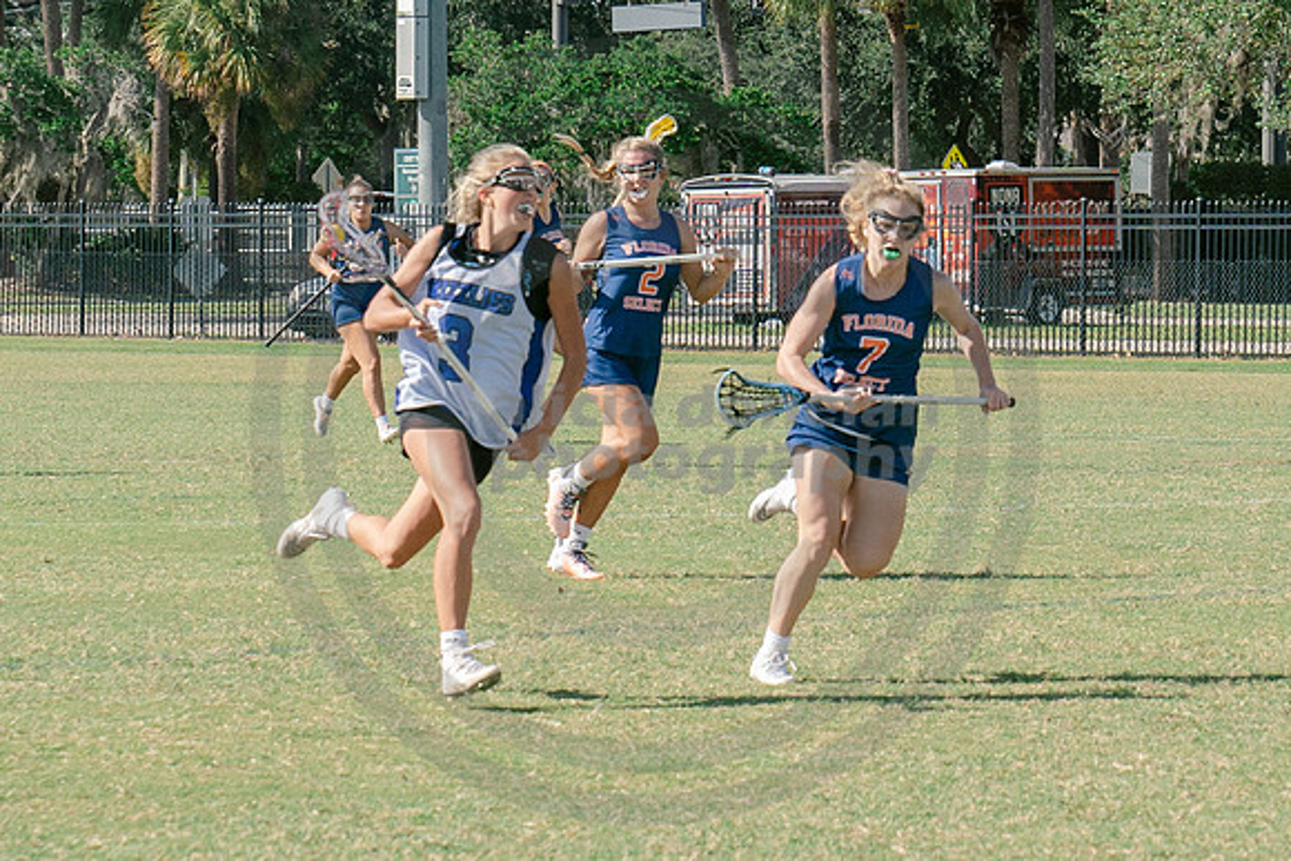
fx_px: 7960
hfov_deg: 9.3
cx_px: 1024
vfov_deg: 6.2
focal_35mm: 222
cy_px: 471
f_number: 5.6
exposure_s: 1/1000
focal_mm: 70
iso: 250
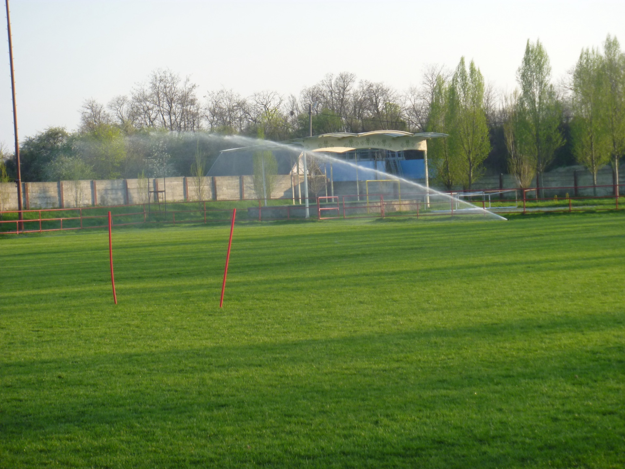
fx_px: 1589
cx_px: 312
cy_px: 234
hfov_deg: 22.3
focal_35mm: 88
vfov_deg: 16.8
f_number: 5.4
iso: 160
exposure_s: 1/250
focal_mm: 15.6
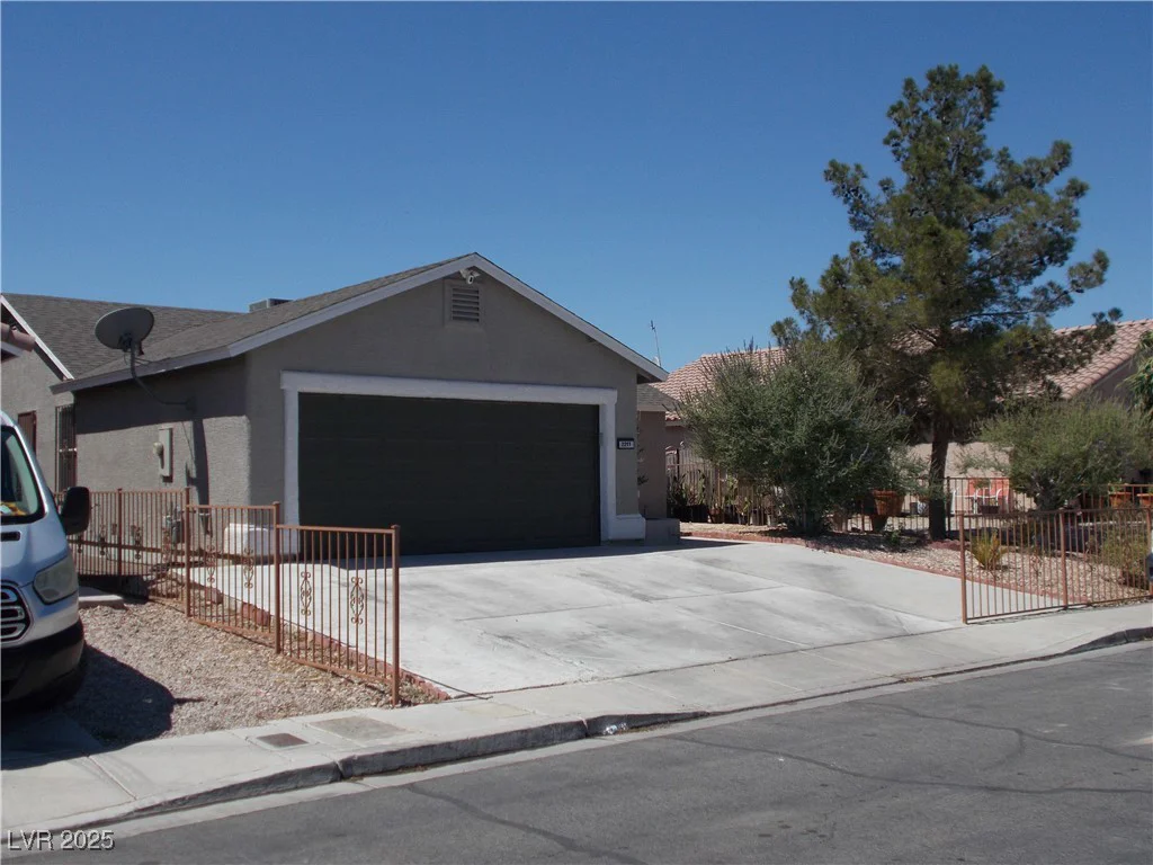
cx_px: 576
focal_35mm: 39
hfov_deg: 47.9
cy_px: 432
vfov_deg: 36.8
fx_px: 1299
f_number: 9.8
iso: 80
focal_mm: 6.9
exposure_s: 1/200
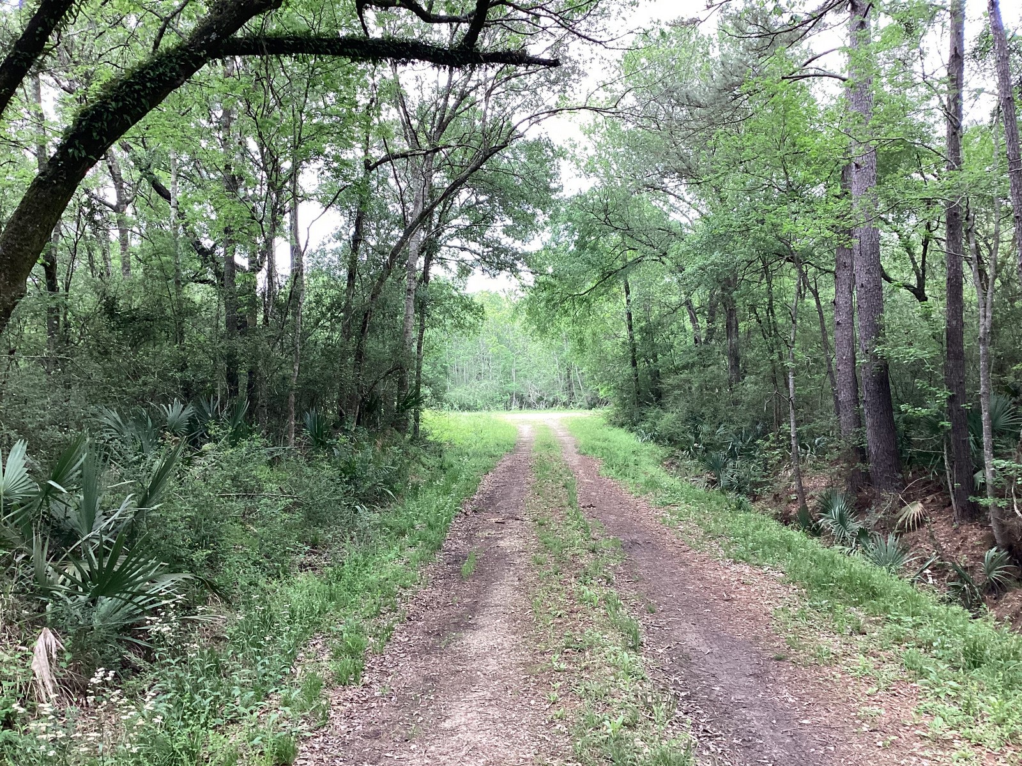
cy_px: 383
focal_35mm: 31
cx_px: 511
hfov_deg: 58.4
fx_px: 915
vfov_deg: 45.4
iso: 80
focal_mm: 3.3
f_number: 2.4
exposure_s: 1/60
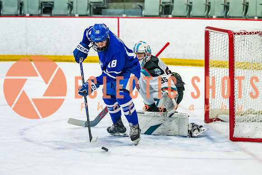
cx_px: 119
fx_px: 1258
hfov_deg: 11.9
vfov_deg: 7.9
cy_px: 74
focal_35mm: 173
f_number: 3.2
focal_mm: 100
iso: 1600
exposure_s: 1/1000
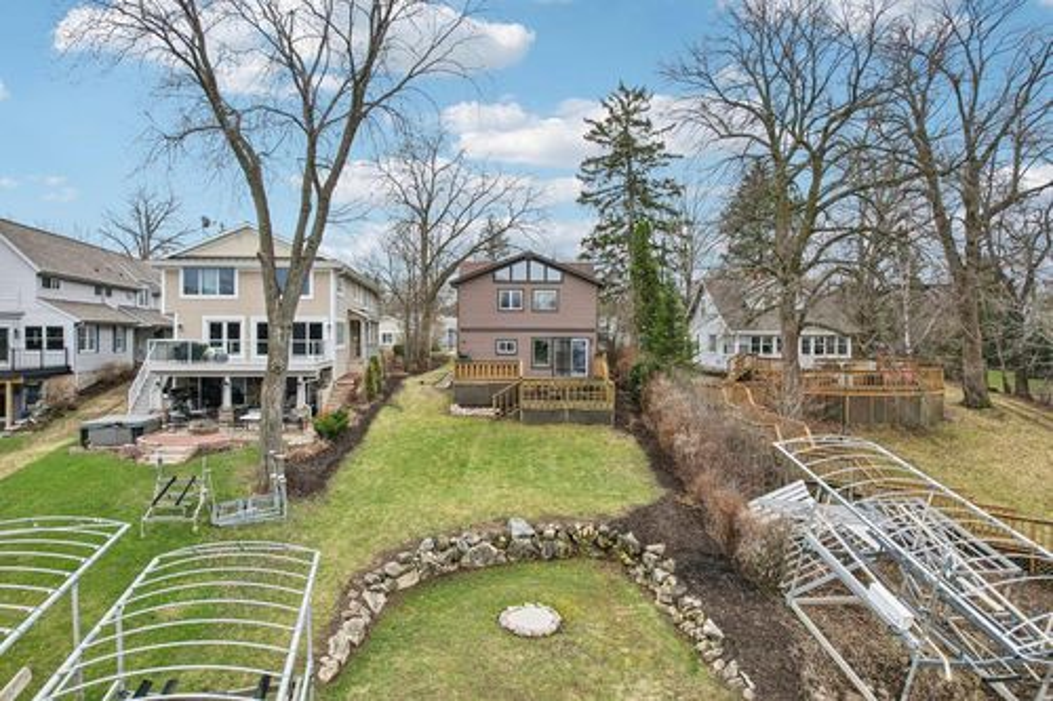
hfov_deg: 78.6
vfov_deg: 57.2
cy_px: 350
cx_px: 526
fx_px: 643
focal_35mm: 22
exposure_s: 1/800
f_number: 2.8
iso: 100
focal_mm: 8.4
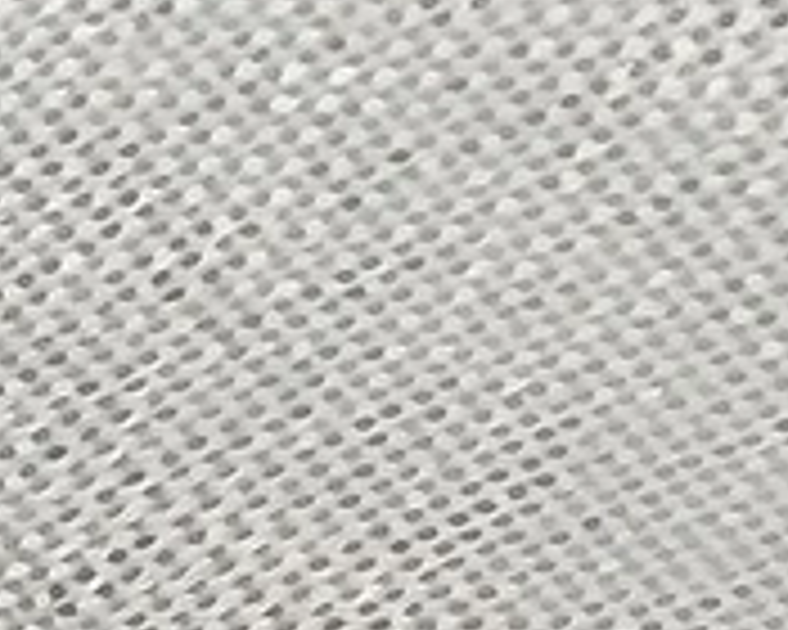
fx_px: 8139
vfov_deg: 4.4
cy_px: 1264
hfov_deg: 5.5
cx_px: 23
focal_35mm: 349
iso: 100
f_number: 1.7
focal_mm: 5.31
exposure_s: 1/50
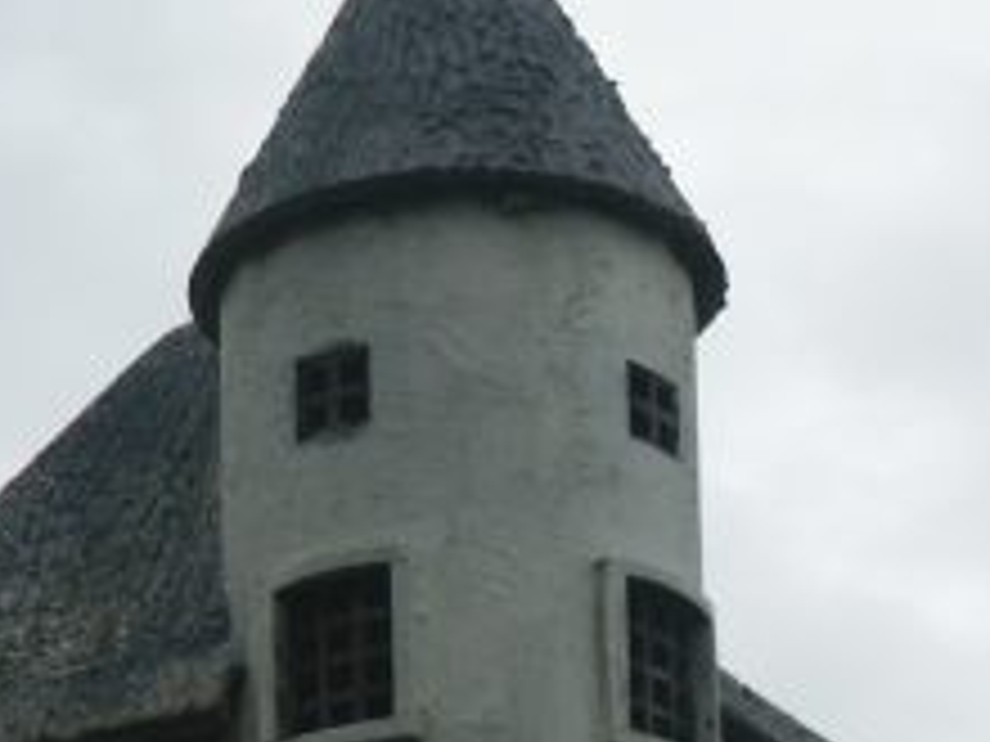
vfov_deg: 4.1
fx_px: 10296
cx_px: 932
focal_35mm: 360
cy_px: 899
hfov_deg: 5.5
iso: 64
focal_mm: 26.97
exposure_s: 1/180
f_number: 8
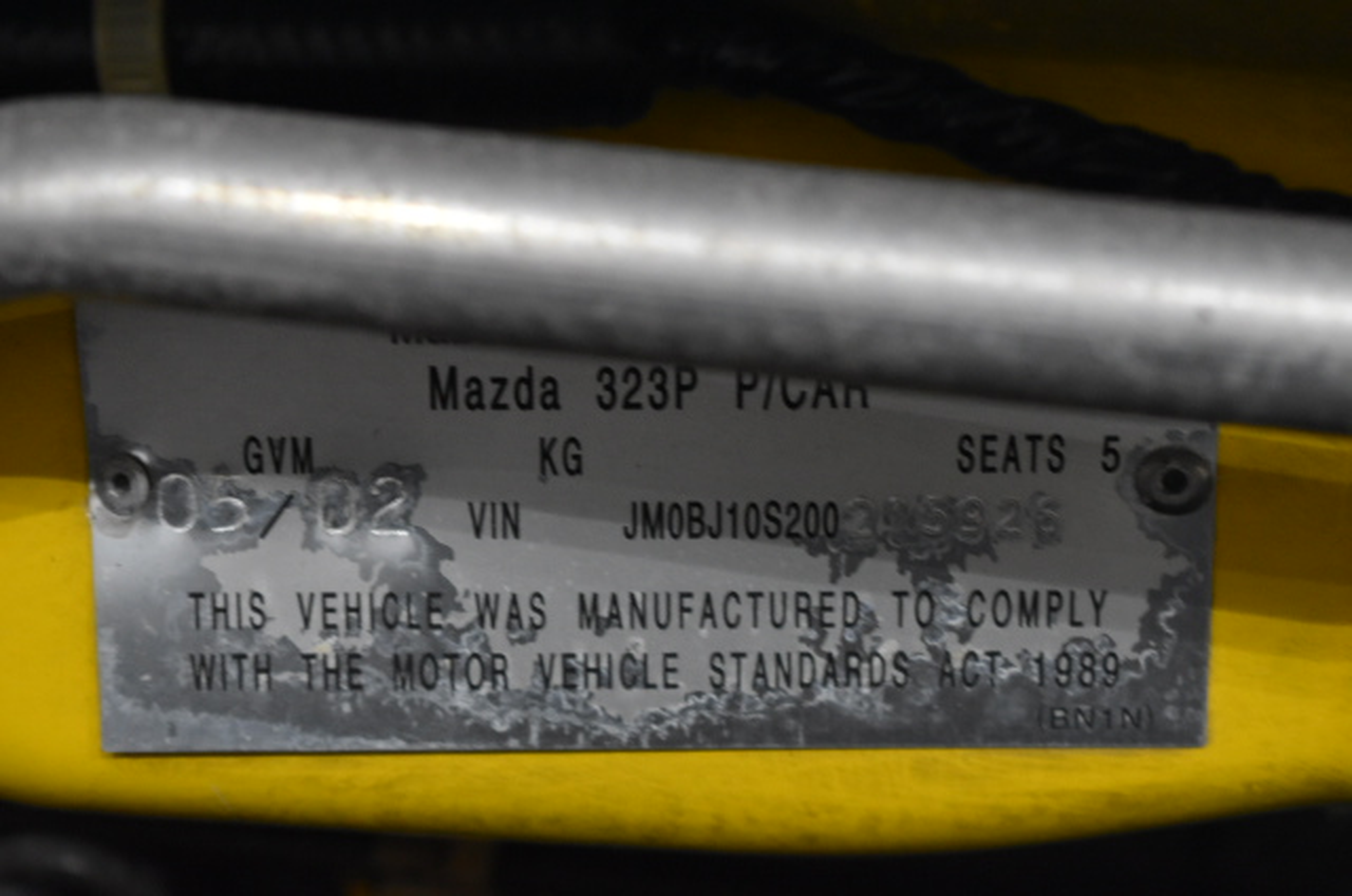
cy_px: 448
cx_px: 676
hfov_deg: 24.7
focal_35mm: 82
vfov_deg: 16.5
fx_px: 3092
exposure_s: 1/30
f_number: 5.6
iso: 3200
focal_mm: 55
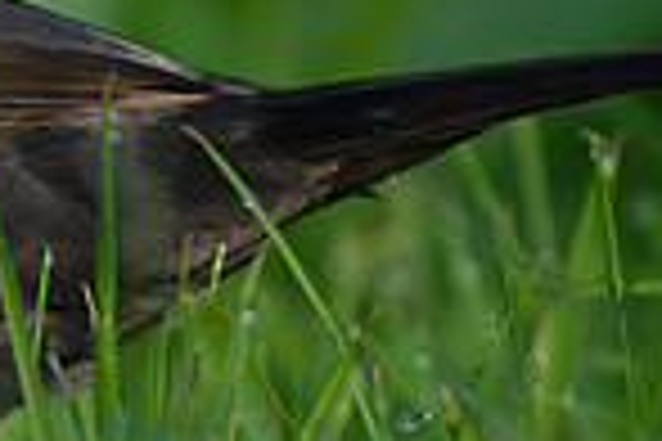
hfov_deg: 0.4
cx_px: -1025
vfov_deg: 0.3
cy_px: 460
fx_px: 86311
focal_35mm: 4694
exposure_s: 1/500
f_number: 4
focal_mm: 560
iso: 160
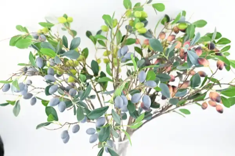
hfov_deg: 41.9
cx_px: 118
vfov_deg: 28.6
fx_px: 307
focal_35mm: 47
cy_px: 78
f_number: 4
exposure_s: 1/160
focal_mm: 47
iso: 250
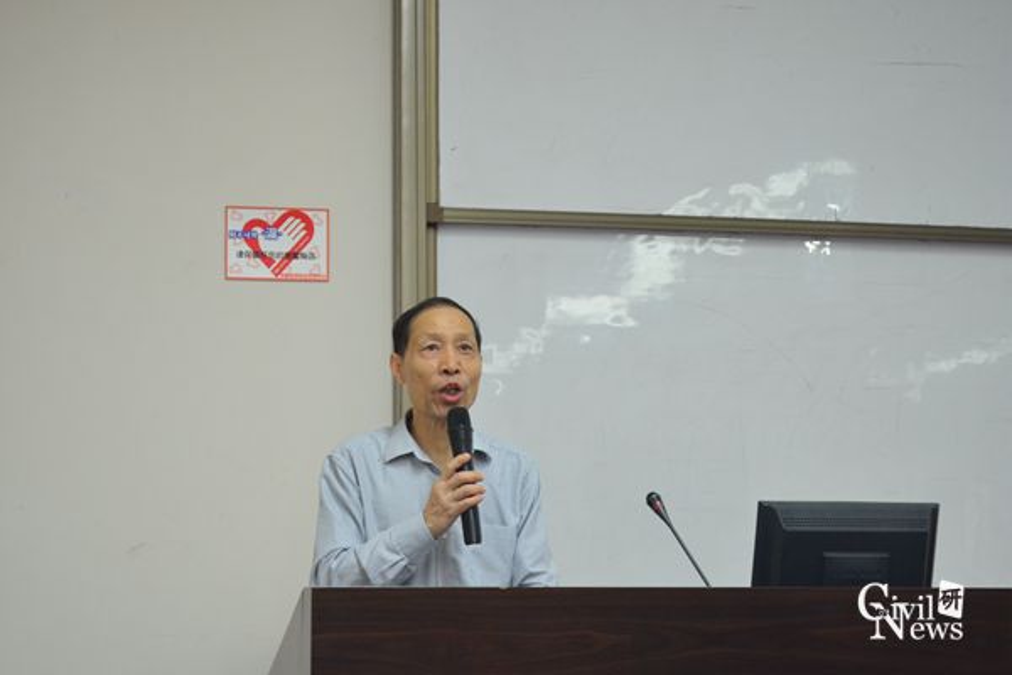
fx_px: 2319
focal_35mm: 82
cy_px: 338
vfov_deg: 16.6
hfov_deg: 24.6
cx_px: 506
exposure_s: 1/15
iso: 1600
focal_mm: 55
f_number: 5.6
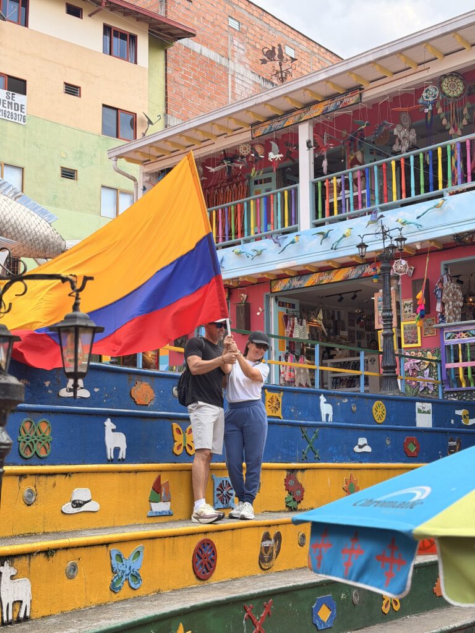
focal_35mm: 48
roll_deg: +0.5
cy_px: 316
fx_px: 878
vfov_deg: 39.7
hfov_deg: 30.3
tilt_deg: +10.2
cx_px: 238
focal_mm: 6.76
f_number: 1.78
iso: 64
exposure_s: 1/975
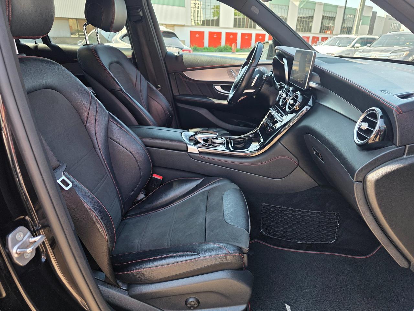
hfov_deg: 73.9
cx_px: 207
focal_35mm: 23
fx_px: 275
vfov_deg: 58.9
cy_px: 156
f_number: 1.7
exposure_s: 1/180
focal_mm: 6.3
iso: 50
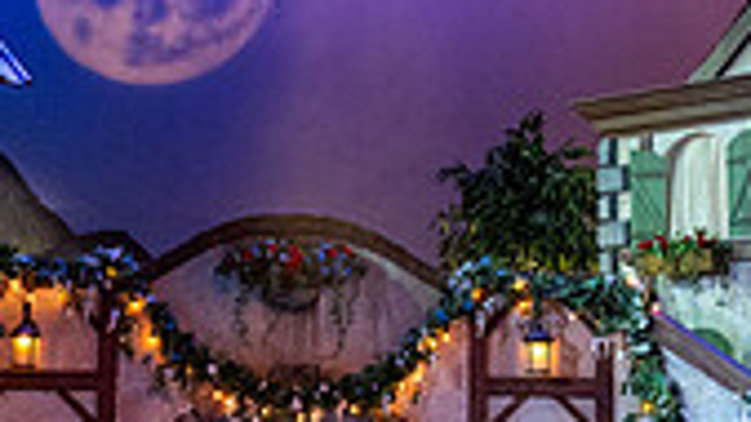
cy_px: 172
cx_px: 379
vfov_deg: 9.9
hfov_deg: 17.6
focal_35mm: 122
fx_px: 2429
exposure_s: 1/100
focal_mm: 32
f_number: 5.6
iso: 2500
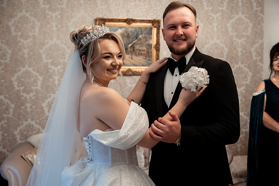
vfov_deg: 38.8
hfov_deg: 55.8
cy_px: 93
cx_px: 140
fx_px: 263
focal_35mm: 34
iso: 3200
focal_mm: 34
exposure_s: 1/200
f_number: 3.2
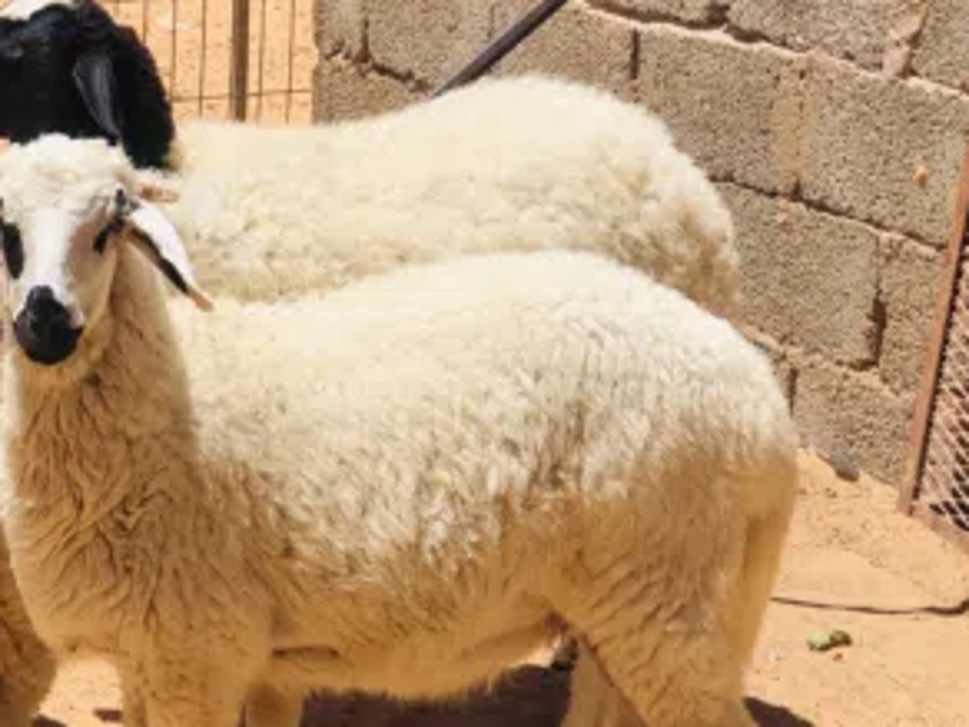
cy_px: 315
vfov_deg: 11.9
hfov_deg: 15.5
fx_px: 3499
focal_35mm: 125
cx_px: -17
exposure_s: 1/1043
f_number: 2.8
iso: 20
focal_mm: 6.6
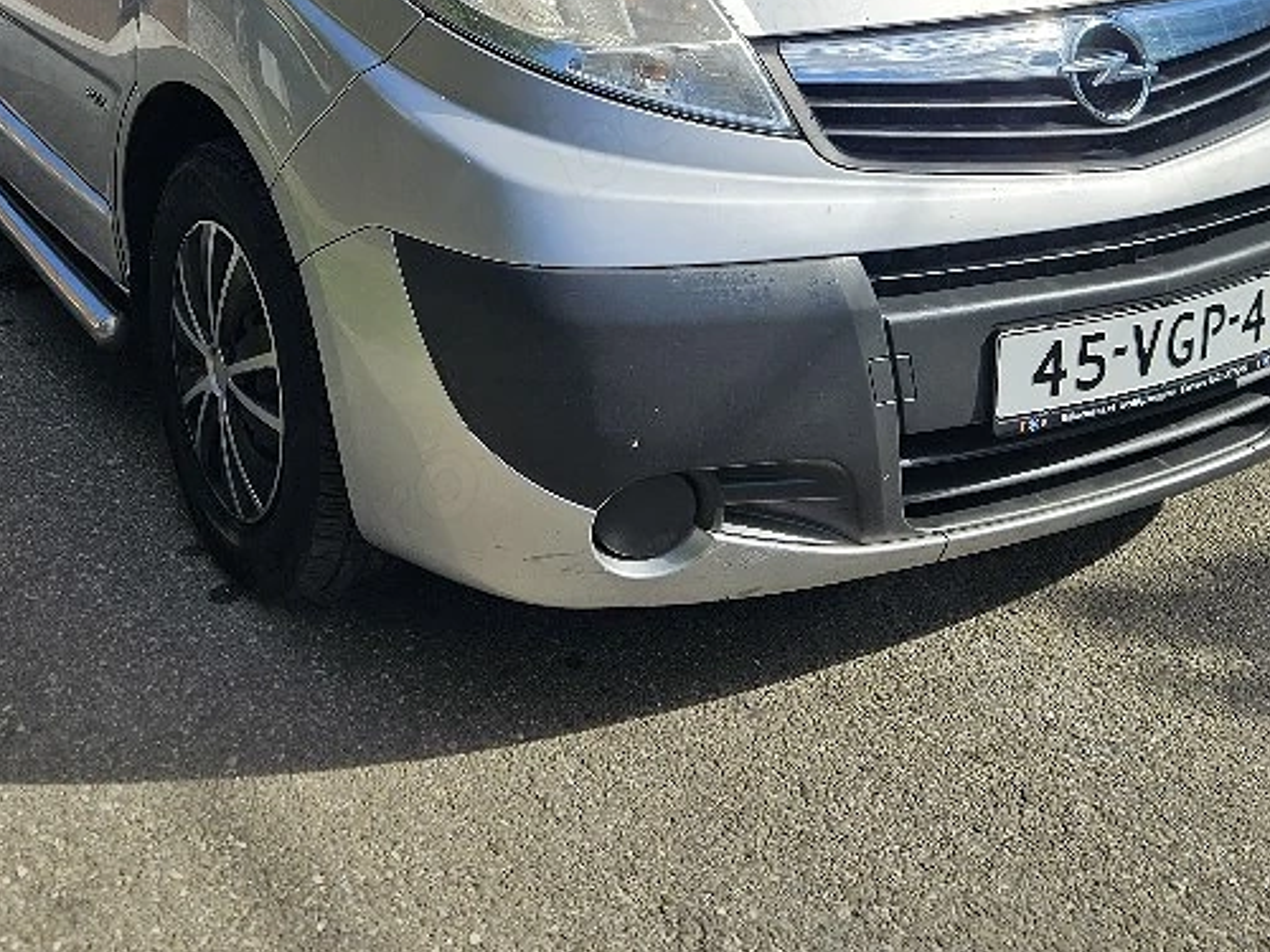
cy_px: 18
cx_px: 411
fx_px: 1688
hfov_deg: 40.7
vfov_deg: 29.6
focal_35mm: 46
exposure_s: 1/2500
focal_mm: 5.4
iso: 25
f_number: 1.8
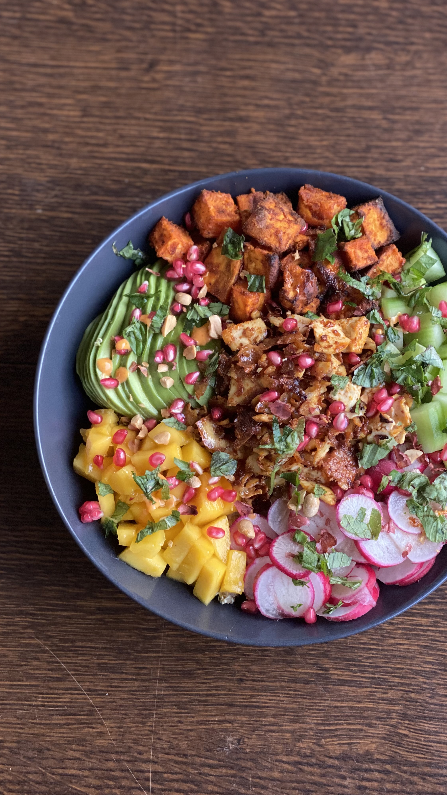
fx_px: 1201
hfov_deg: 21.1
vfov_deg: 36.6
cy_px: 398
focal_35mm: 57
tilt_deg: -75.9
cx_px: 256
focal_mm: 6
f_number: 2
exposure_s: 1/70
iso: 250
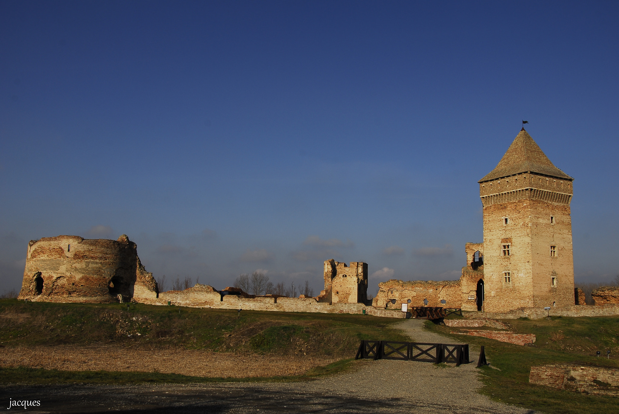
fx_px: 568
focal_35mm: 33
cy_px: 207
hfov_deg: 57.2
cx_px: 310
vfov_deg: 40.1
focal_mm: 22
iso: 100
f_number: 9
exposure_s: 1/320
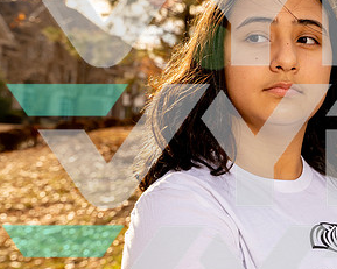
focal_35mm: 81
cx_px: 303
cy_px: 146
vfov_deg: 18.9
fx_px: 808
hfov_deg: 23.0
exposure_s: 1/250
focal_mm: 43
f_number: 6.3
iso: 125
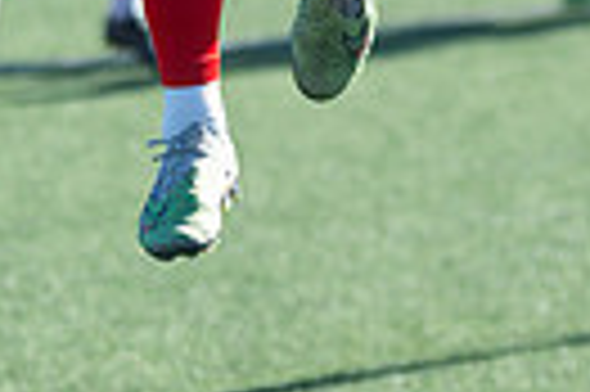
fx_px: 9445
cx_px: 396
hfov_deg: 3.6
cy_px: -320
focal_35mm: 577
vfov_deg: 2.4
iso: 200
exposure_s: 1/1000
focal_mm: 130
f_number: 3.5
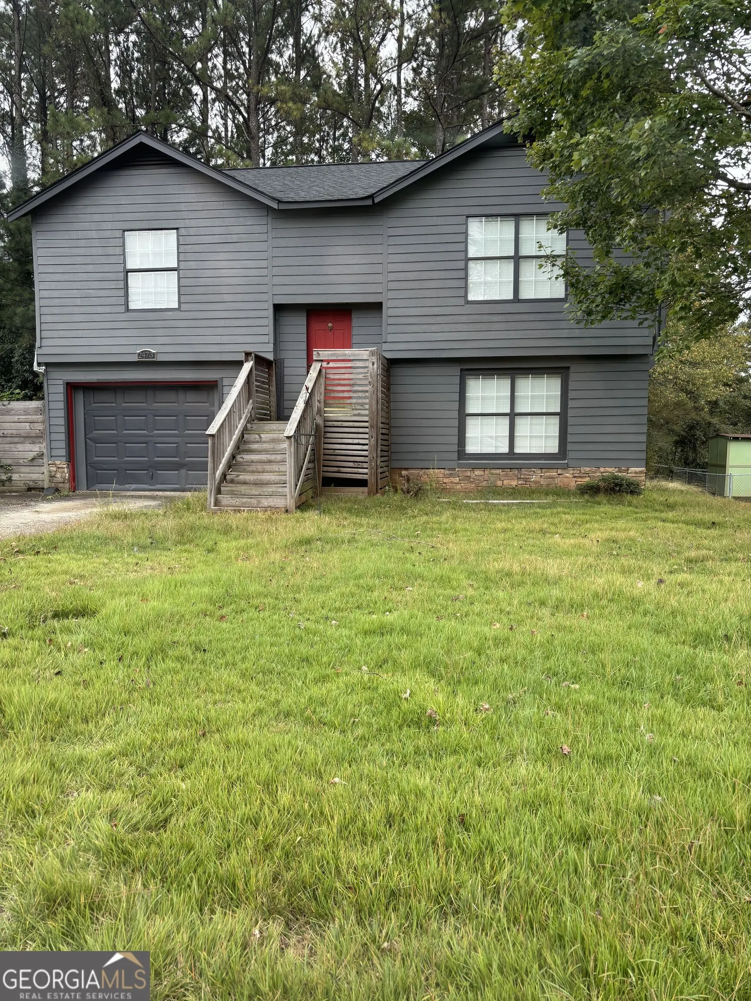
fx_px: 752
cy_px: 500
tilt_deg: -5.4
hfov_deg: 53.1
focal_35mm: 26
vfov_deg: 67.3
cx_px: 376
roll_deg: +0.0
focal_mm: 5.96
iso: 50
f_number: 1.6
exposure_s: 1/366
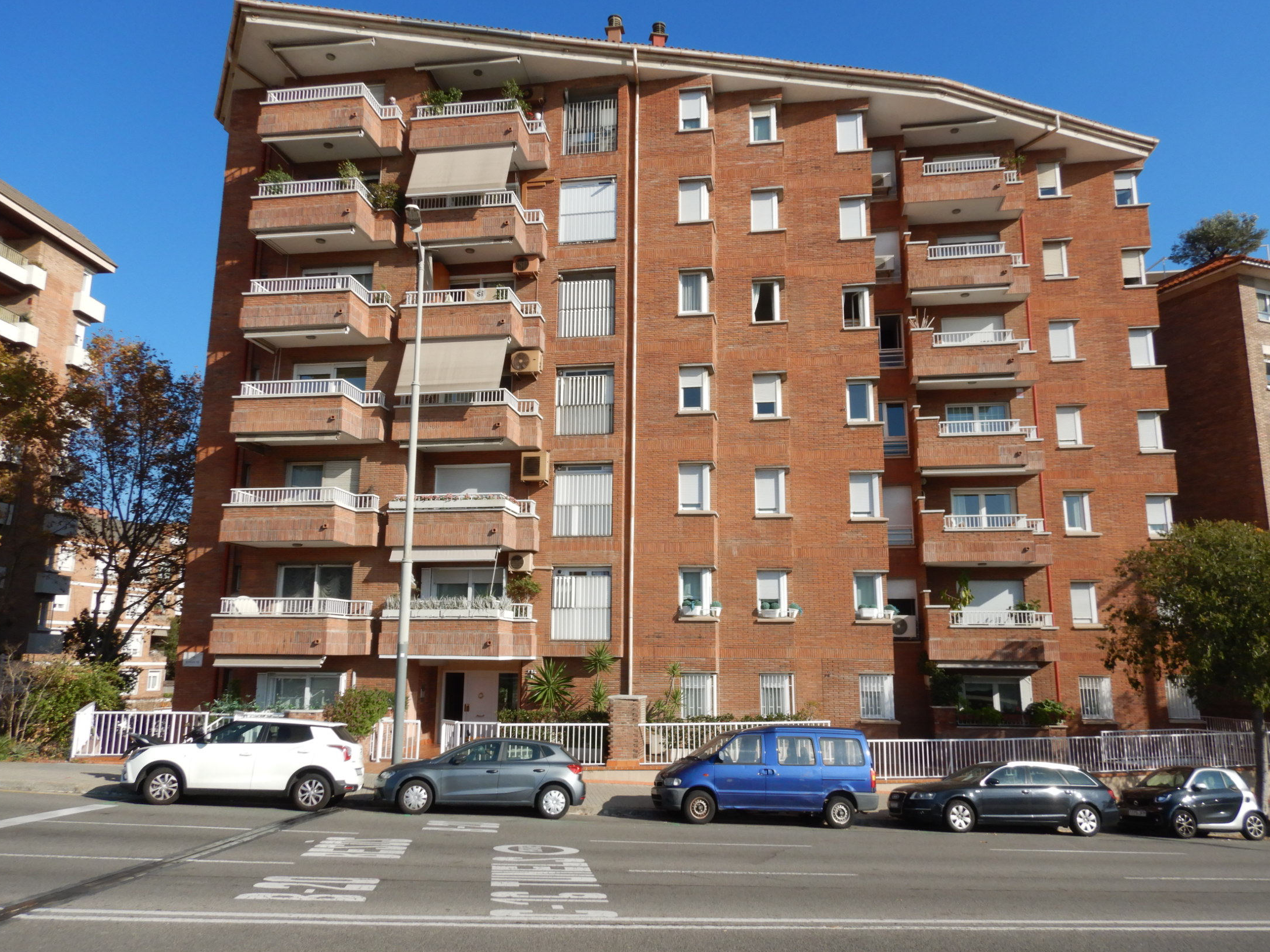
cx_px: 635
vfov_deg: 54.9
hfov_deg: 69.4
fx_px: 917
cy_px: 471
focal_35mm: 25
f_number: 4.1
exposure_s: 1/1000
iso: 125
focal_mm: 4.3
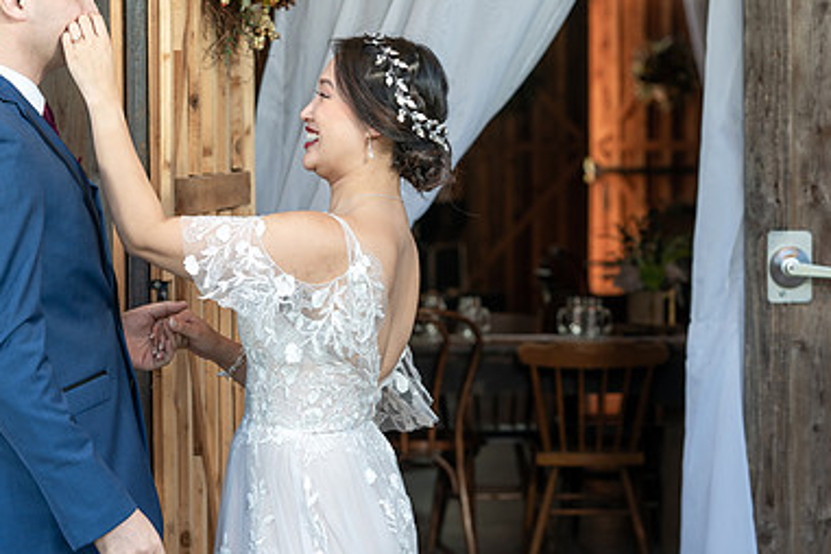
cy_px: 263
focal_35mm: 122
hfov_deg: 16.7
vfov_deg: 11.2
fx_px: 2816
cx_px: 244
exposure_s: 1/200
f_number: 4
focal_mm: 78
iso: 250
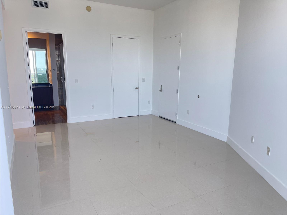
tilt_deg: -10.9
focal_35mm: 26
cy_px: 108
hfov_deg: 67.3
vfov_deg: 53.1
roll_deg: -0.9
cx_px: 144
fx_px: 216
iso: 80
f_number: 1.6
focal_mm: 5.1
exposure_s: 1/121
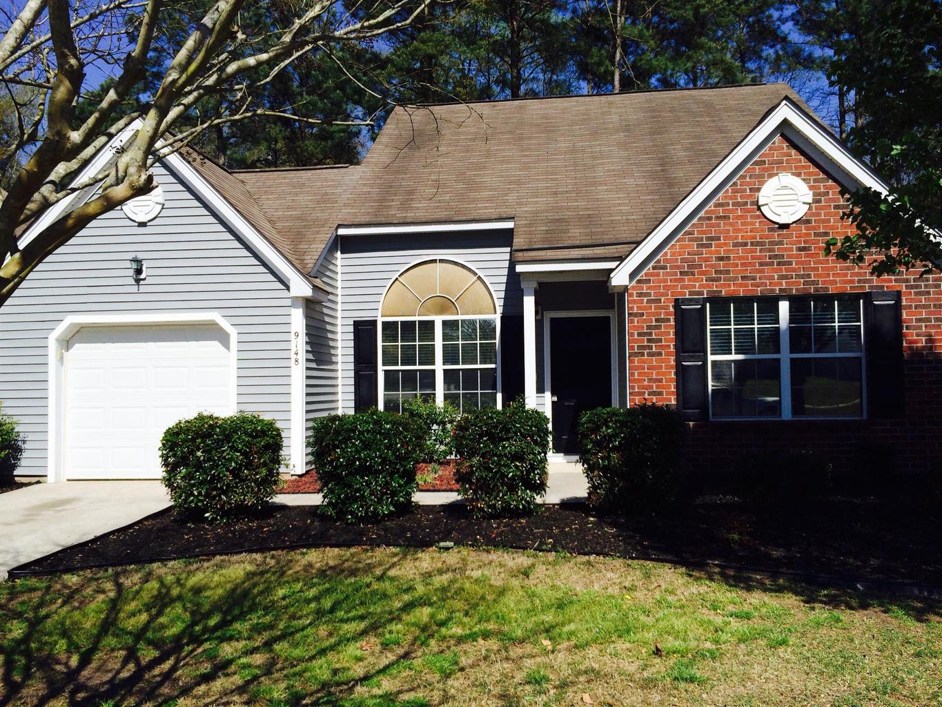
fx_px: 816
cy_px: 354
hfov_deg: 60.0
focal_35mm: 30
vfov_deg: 46.8
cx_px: 471
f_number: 2.2
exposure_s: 1/3731
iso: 40
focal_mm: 4.12
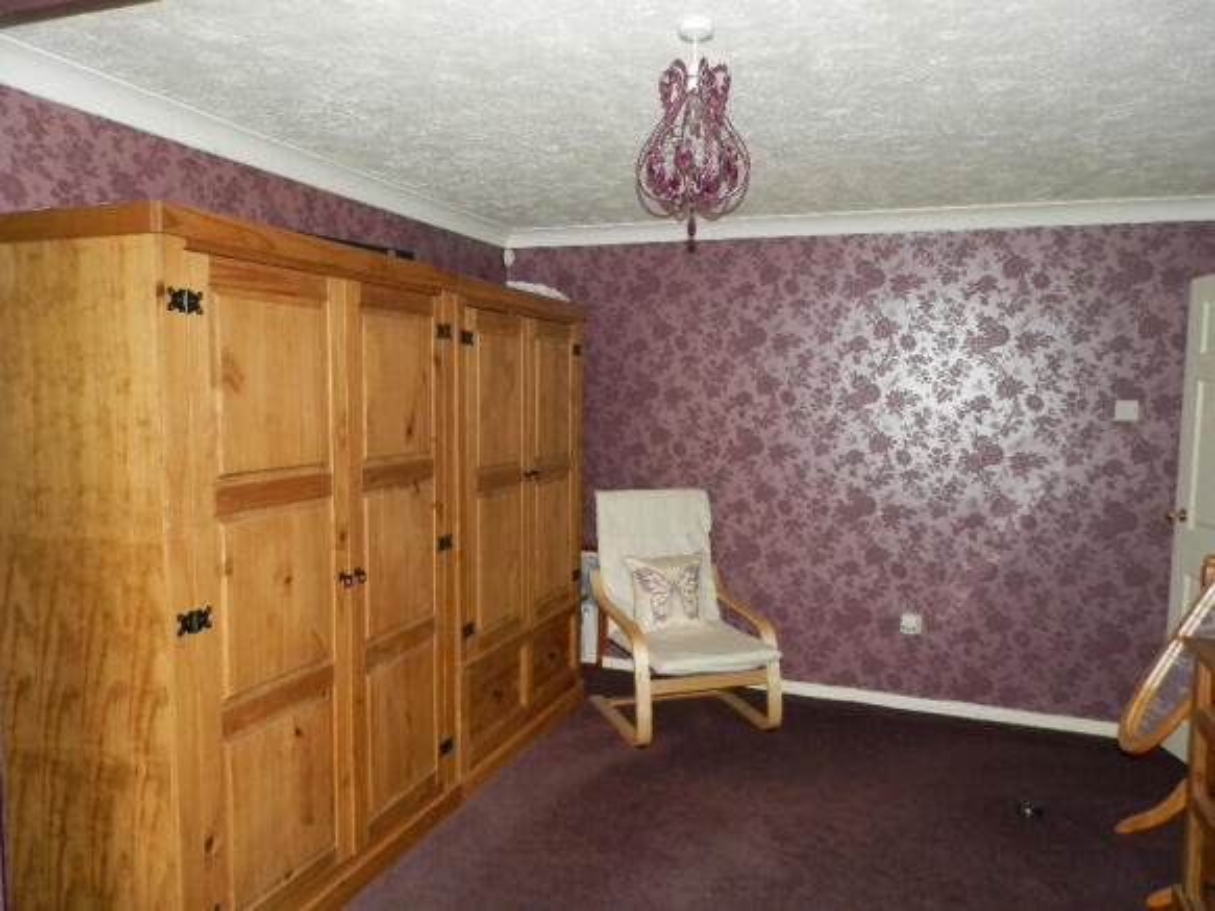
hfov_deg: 69.4
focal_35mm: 25
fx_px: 877
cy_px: 456
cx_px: 608
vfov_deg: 54.9
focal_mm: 4.5
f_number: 3.1
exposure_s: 1/30
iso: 250
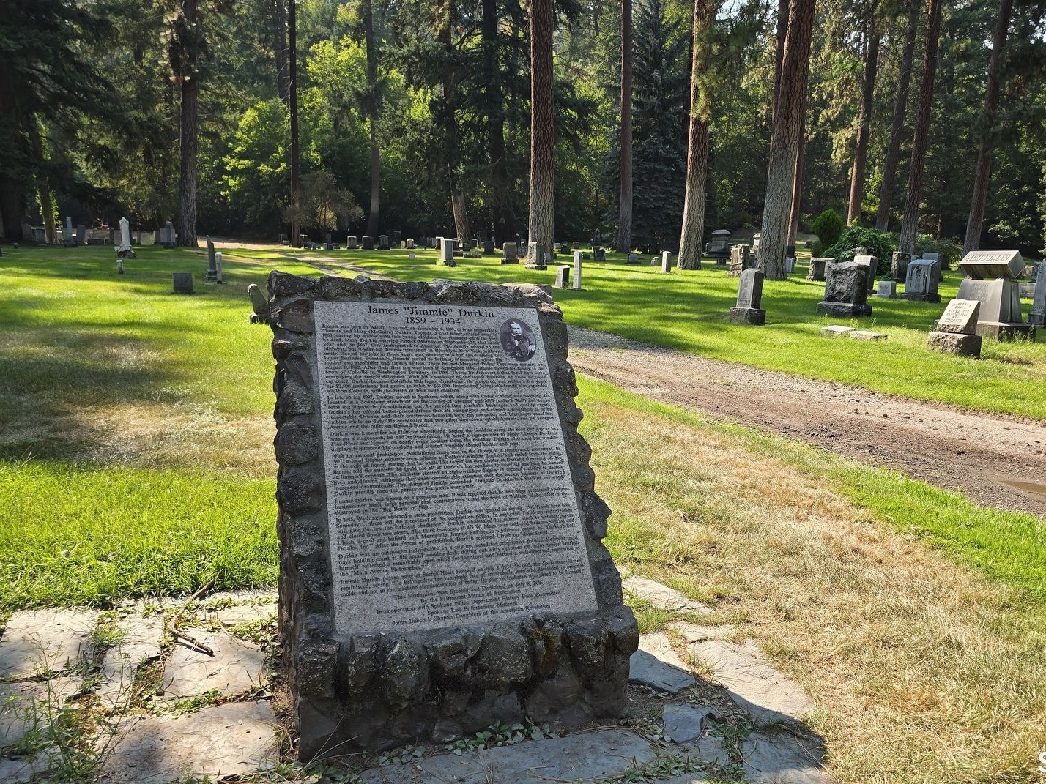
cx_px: 586
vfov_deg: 48.2
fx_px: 876
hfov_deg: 61.5
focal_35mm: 29
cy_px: 388
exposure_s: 1/187
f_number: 1.7
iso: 12
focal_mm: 6.3
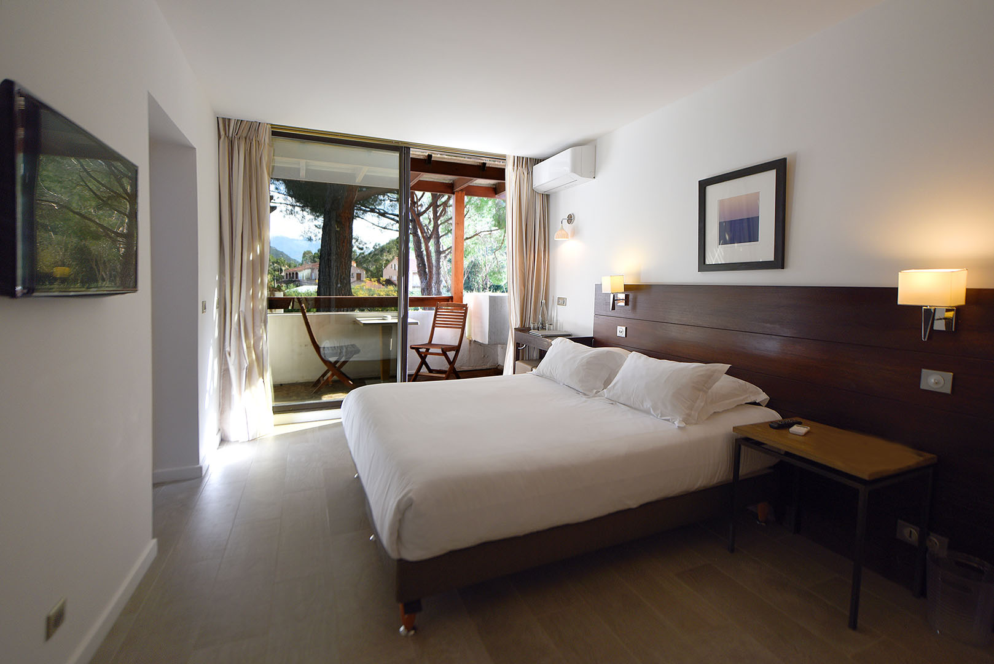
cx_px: 497
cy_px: 332
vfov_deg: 70.5
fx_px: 470
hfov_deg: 93.3
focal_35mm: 17
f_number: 2.8
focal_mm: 17
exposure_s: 1/320
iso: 250
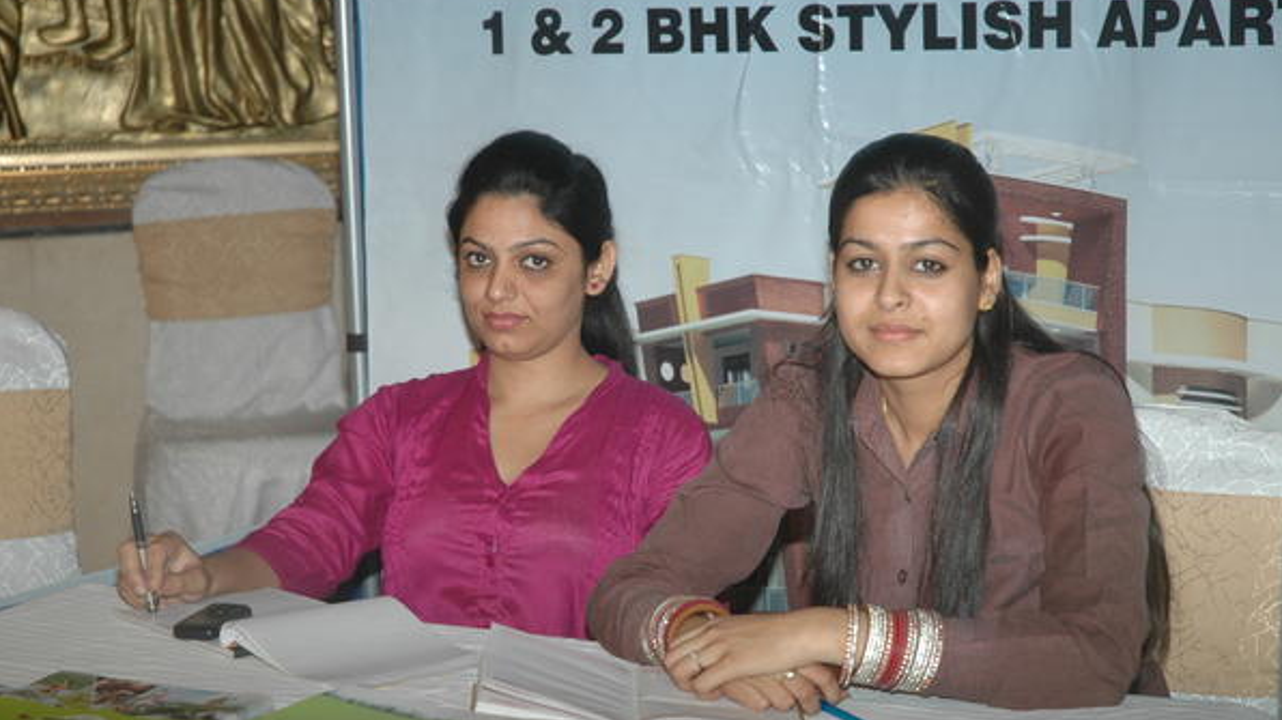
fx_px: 3331
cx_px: 641
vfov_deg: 12.3
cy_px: 414
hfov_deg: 21.8
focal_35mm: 98
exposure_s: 1/60
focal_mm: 62
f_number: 4.5
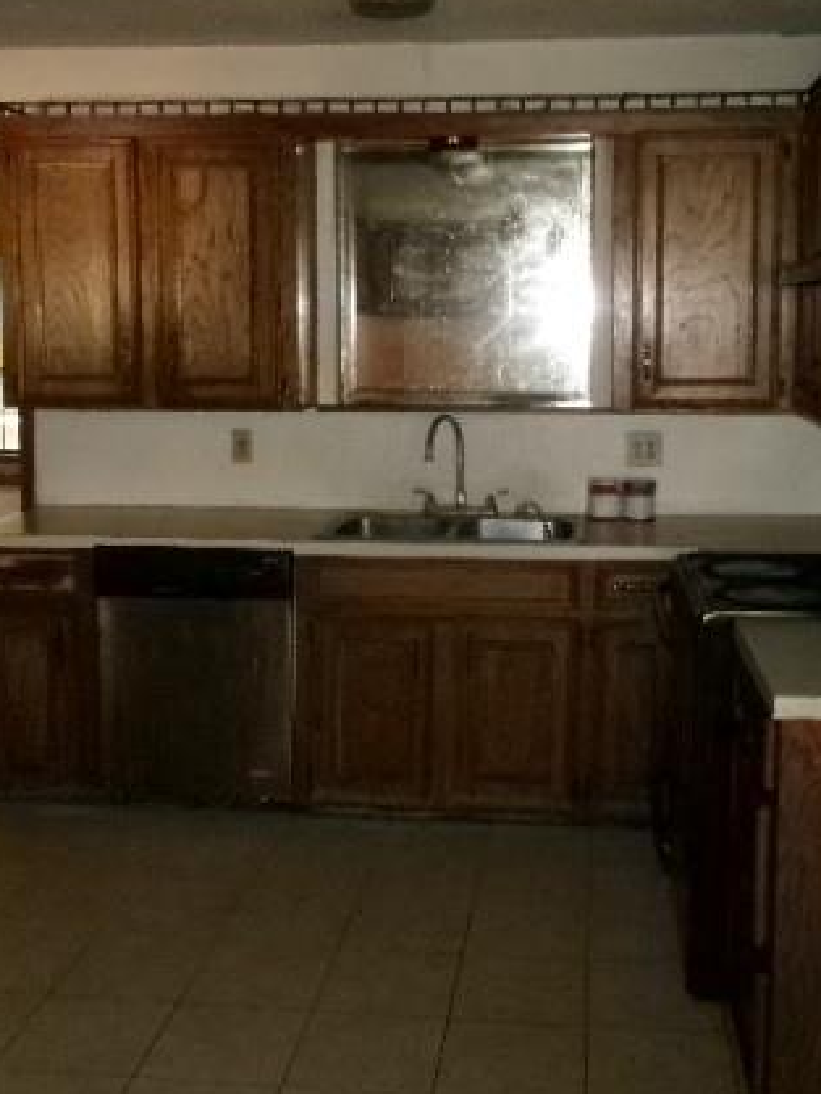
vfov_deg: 43.7
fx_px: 1359
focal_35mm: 43
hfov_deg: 33.6
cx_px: 446
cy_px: 470
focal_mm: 5.1
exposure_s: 1/34
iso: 800
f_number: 3.9
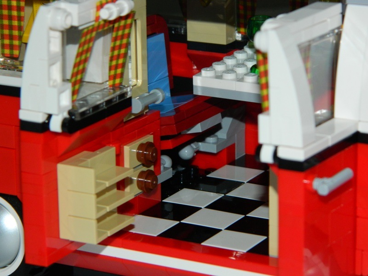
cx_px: 184
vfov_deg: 9.9
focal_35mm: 150
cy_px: 138
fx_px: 1595
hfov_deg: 13.2
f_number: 4.9
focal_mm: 27
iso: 200
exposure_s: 1/60
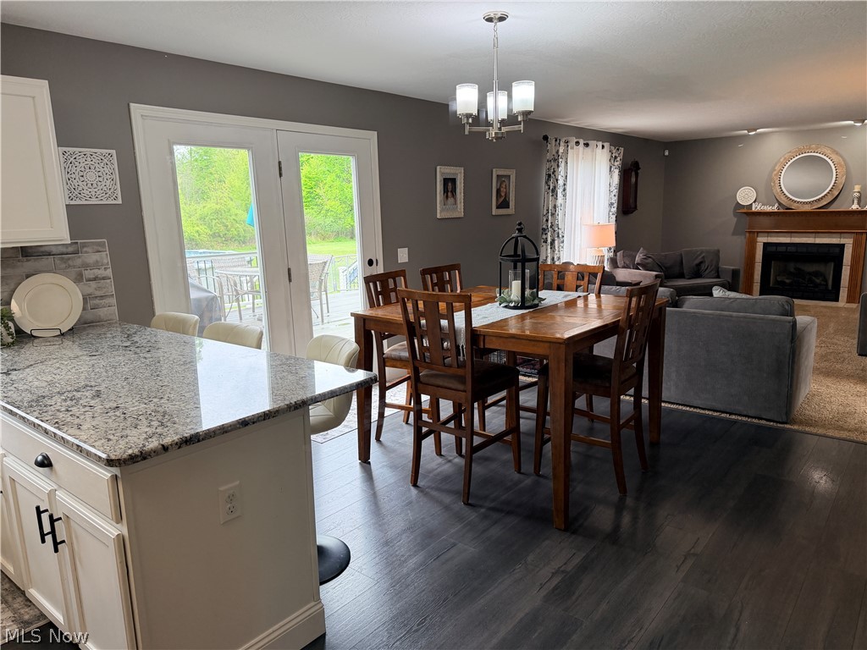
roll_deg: +1.4
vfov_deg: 56.8
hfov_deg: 71.6
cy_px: 325
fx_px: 601
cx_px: 434
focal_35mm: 24
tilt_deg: -10.0
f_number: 1.78
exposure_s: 1/145
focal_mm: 6.76
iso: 160
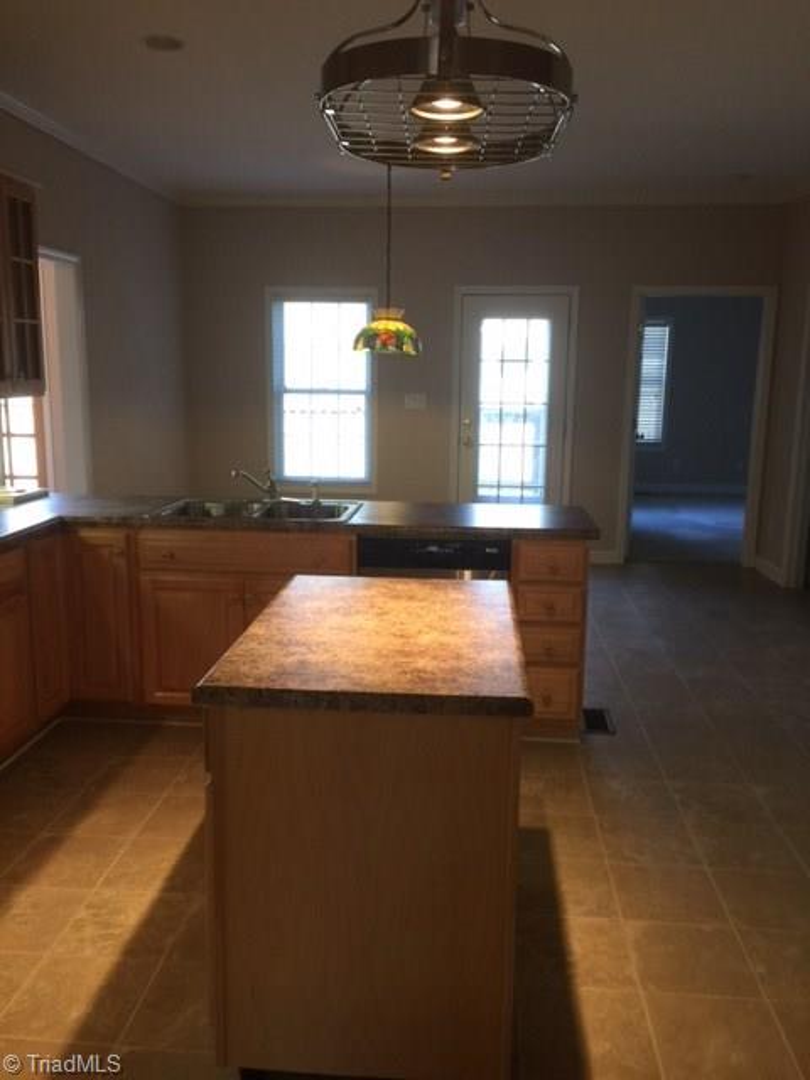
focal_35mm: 29
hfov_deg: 48.2
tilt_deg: -7.8
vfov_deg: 61.7
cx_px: 405
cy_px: 540
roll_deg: -0.8
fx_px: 905
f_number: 2.2
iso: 32
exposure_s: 1/15
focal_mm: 4.15
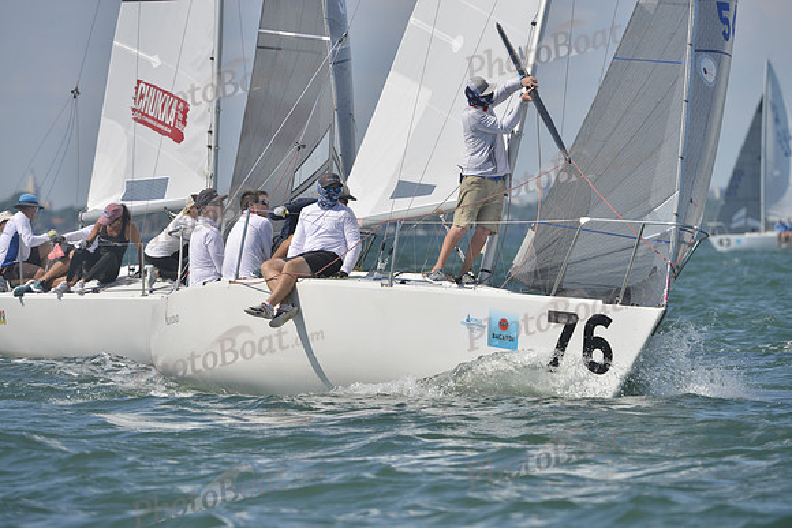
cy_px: 264
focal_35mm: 340
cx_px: 396
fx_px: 7481
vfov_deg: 4.0
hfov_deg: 6.1
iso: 200
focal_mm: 340
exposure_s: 1/1250
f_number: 6.3
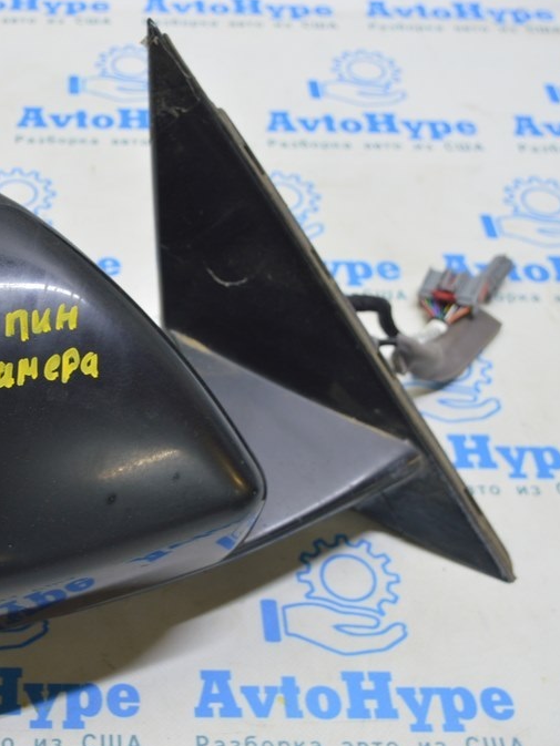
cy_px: 376
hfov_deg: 24.8
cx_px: 34
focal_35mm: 57
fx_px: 1229
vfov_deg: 33.8
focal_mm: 26
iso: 400
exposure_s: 1/20
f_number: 5.6
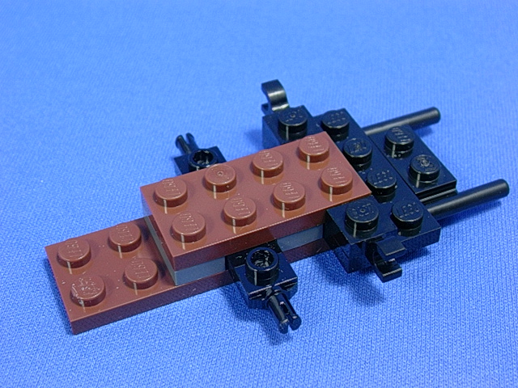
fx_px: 898
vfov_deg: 24.4
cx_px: 259
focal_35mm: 60
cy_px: 194
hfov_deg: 32.2
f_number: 3.4
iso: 70
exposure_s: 1/13.8
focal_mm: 9
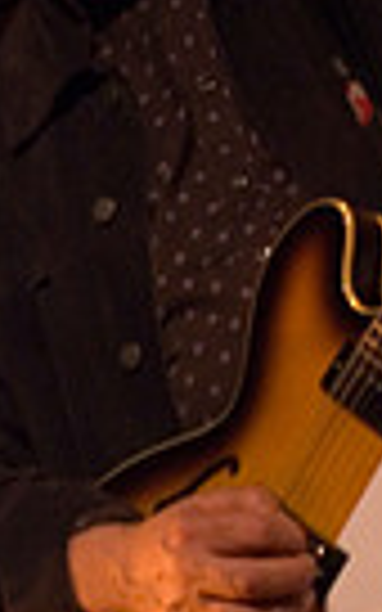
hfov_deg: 7.4
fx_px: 2943
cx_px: 151
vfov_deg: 11.8
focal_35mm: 177
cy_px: 382
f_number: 2.8
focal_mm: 35
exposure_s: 1/40
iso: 800
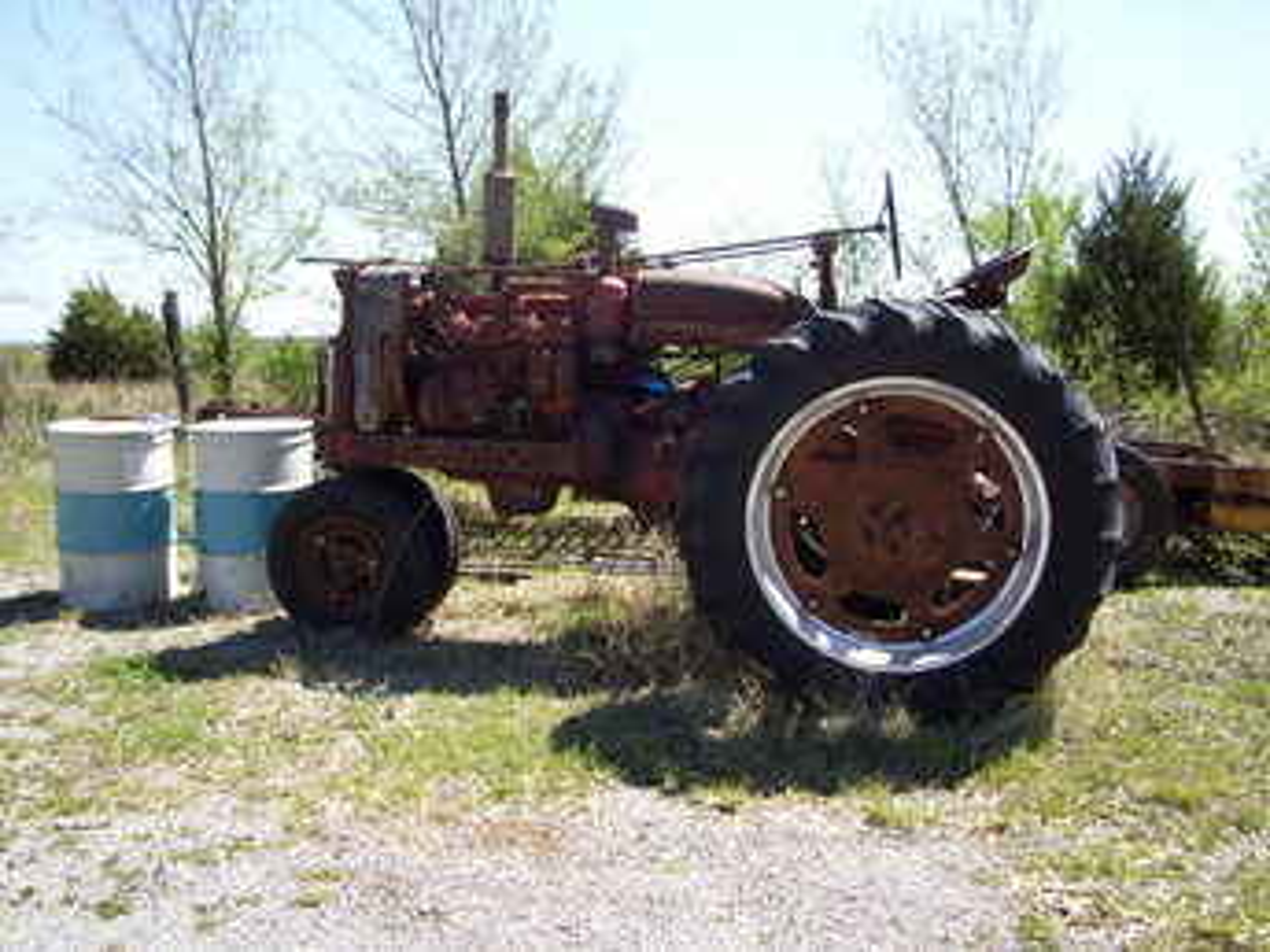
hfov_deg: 54.0
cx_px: 635
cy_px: 476
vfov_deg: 41.8
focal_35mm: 34
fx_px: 1247
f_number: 5.6
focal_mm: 5.7
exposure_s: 1/125
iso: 80
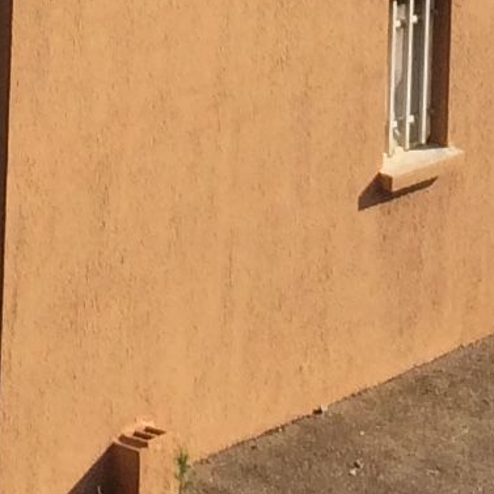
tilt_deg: -0.7
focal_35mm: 222
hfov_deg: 7.9
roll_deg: -2.0
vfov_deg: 7.2
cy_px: -844
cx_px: 156
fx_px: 3584
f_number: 2.2
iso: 32
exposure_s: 1/2053
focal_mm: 4.15
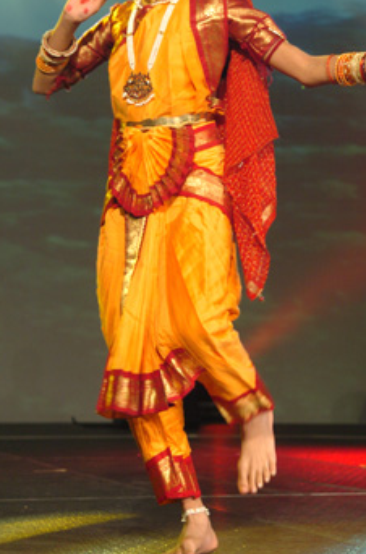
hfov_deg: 13.6
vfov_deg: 20.3
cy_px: 152
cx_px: 211
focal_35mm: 100
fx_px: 1534
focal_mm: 38
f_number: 2.8
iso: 400
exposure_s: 1/100
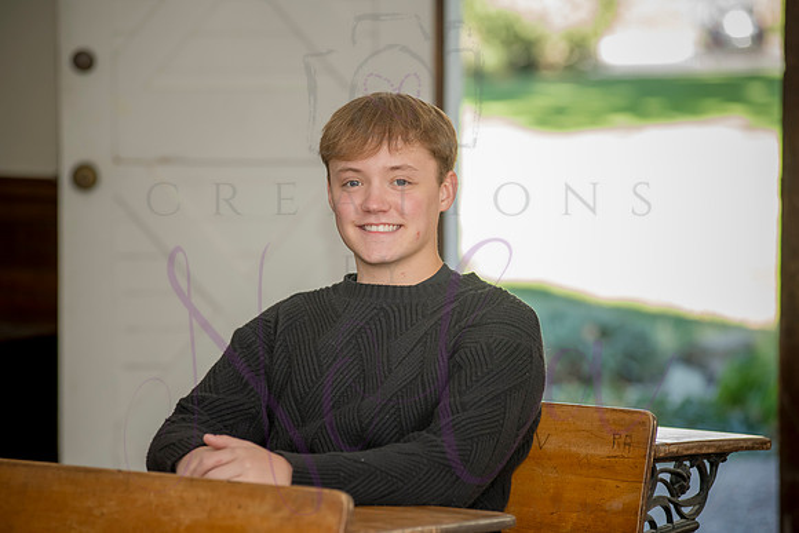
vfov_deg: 11.0
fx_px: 2775
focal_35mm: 125
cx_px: 400
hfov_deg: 16.4
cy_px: 266
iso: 800
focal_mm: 125
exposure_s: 1/250
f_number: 4
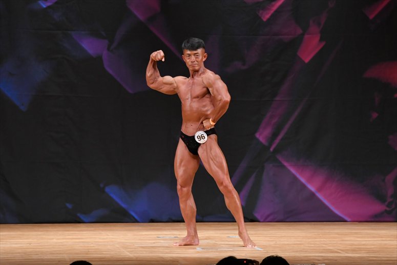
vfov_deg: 5.4
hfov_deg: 8.1
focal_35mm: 255
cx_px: 198
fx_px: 2811
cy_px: 132
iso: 3200
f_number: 5.6
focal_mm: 170
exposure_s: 1/400
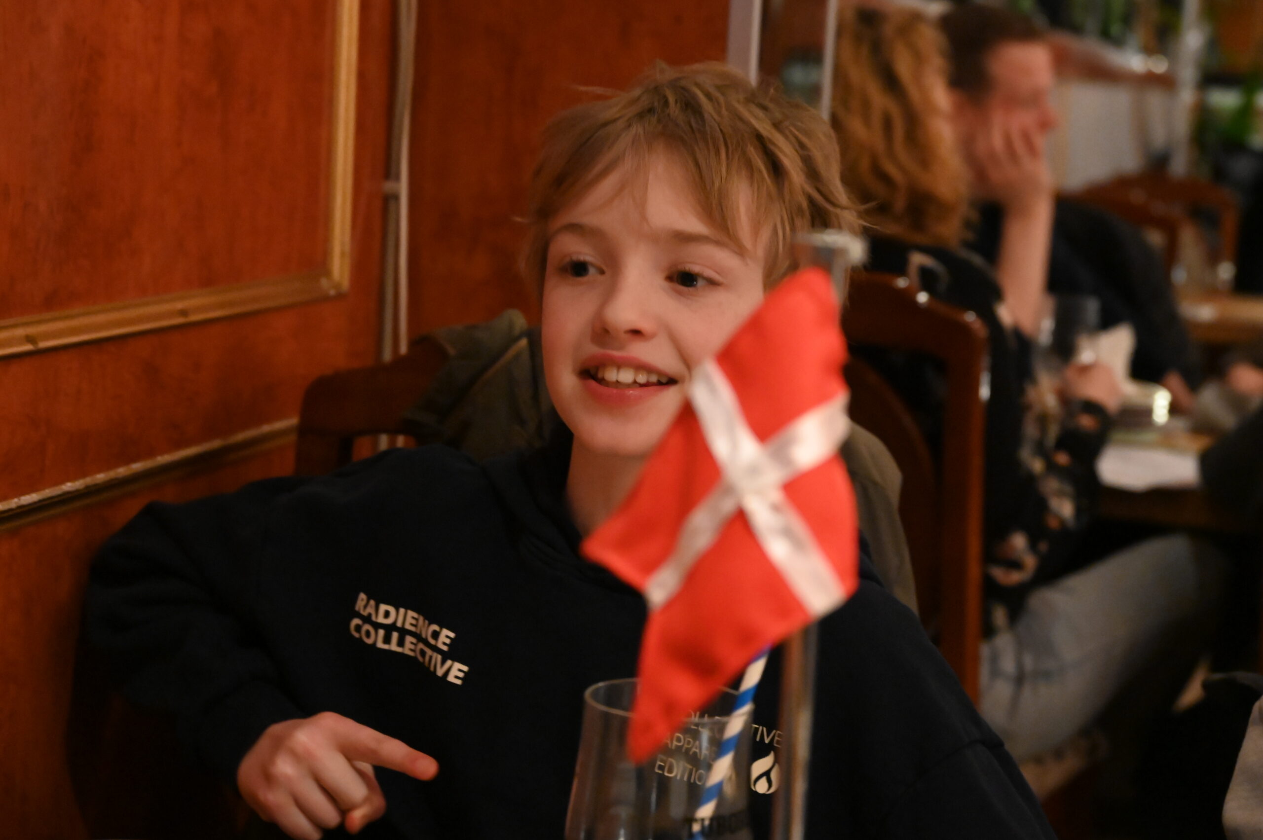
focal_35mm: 67
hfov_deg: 30.1
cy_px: 420
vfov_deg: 20.3
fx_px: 2349
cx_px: 632
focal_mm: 67
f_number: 6
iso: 14400
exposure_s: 1/80
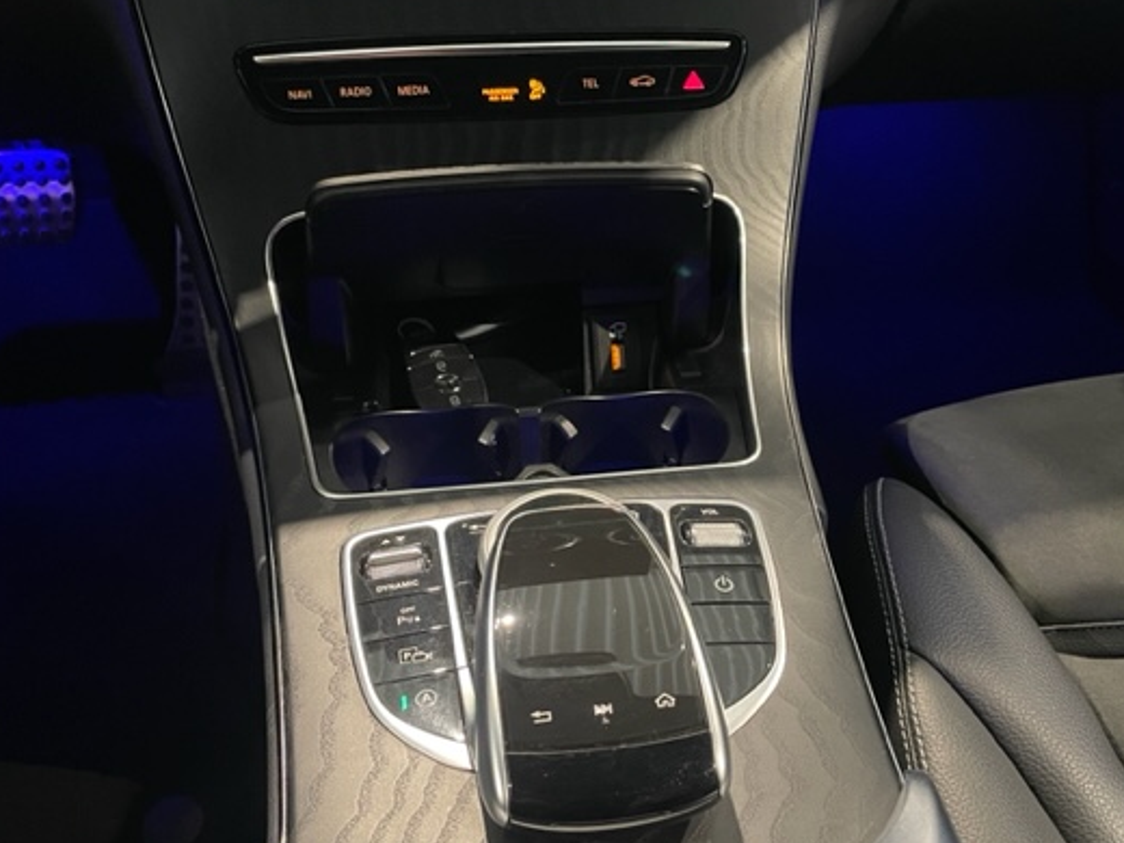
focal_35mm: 32
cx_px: 594
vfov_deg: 44.1
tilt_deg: -42.3
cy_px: 456
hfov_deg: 56.8
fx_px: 1039
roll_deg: -2.4
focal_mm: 4.2
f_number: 1.6
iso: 500
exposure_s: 1/25
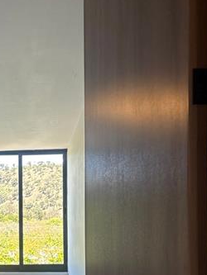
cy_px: 247
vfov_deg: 30.7
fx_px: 478
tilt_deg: -0.1
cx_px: -8
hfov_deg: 23.2
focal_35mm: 60
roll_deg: +0.2
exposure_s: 1/121
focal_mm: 5.96
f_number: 1.6
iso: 80
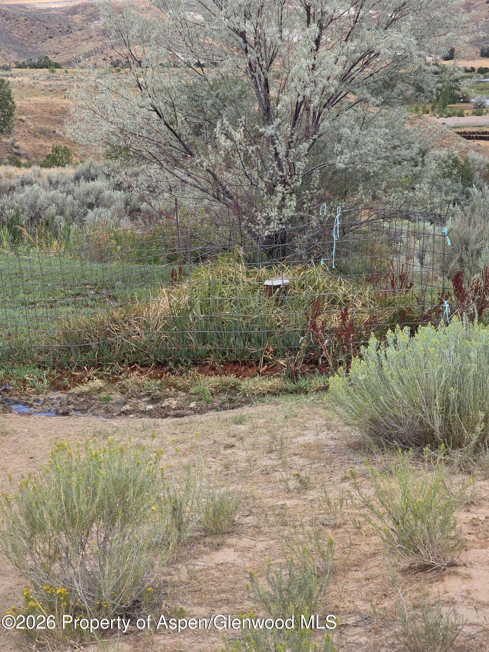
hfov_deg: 21.3
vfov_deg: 28.2
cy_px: 326
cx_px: 244
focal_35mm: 69
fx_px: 1300
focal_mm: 7.9
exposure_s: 1/730
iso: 50
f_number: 2.4
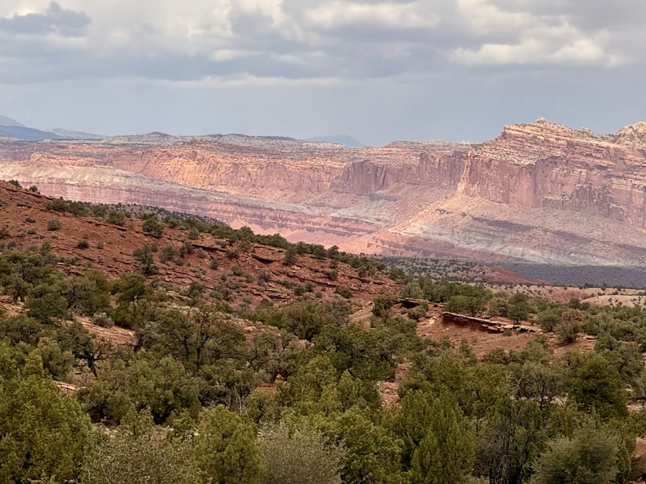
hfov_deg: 10.2
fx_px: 3620
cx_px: 399
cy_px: 197
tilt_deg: -0.3
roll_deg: -0.5
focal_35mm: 194
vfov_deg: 7.7
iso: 64
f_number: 2.8
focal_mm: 15.66
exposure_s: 1/2611
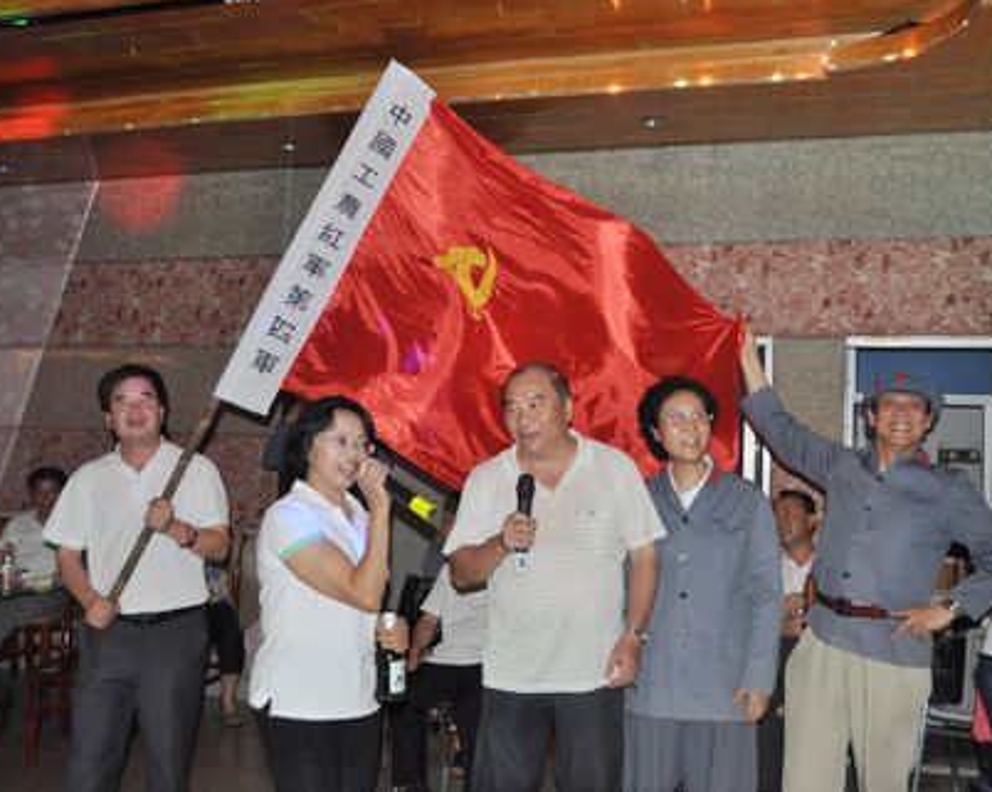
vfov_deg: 42.2
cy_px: 387
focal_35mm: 35
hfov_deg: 51.5
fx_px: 1027
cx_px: 540
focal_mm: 20
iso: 800
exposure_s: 1/60
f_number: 3.5
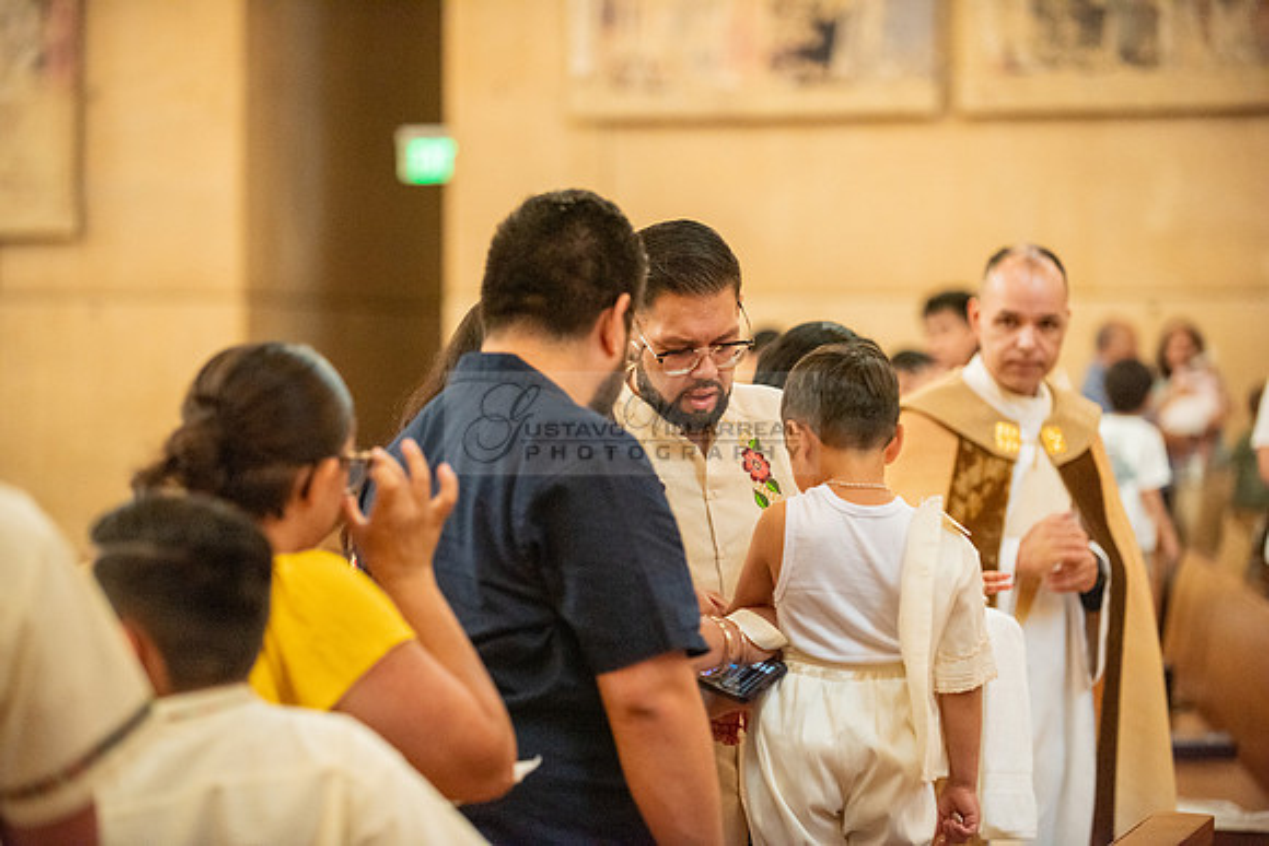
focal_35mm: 120
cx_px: 634
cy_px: 423
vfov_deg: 11.4
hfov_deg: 17.1
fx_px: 4231
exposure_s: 1/160
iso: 2000
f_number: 2.8
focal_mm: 120
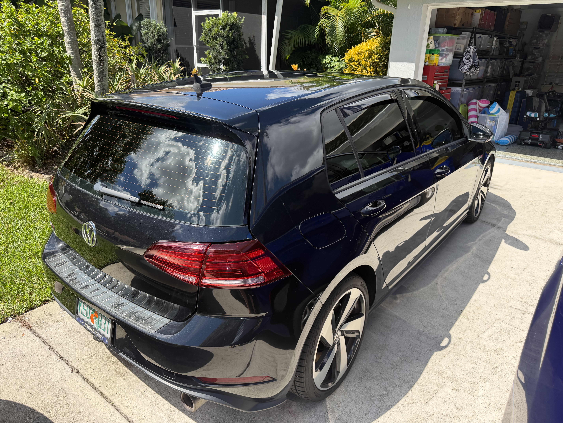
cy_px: 212
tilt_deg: -20.7
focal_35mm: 24
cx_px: 282
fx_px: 390
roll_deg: -1.6
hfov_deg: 71.6
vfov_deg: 56.8
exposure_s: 1/2299
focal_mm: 6.76
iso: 100
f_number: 1.78
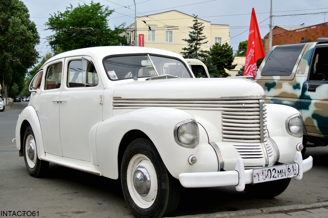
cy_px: 109
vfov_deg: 28.6
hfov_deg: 41.9
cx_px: 164
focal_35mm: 47
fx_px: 428
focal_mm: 17.5
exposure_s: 1/400
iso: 100
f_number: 4.5
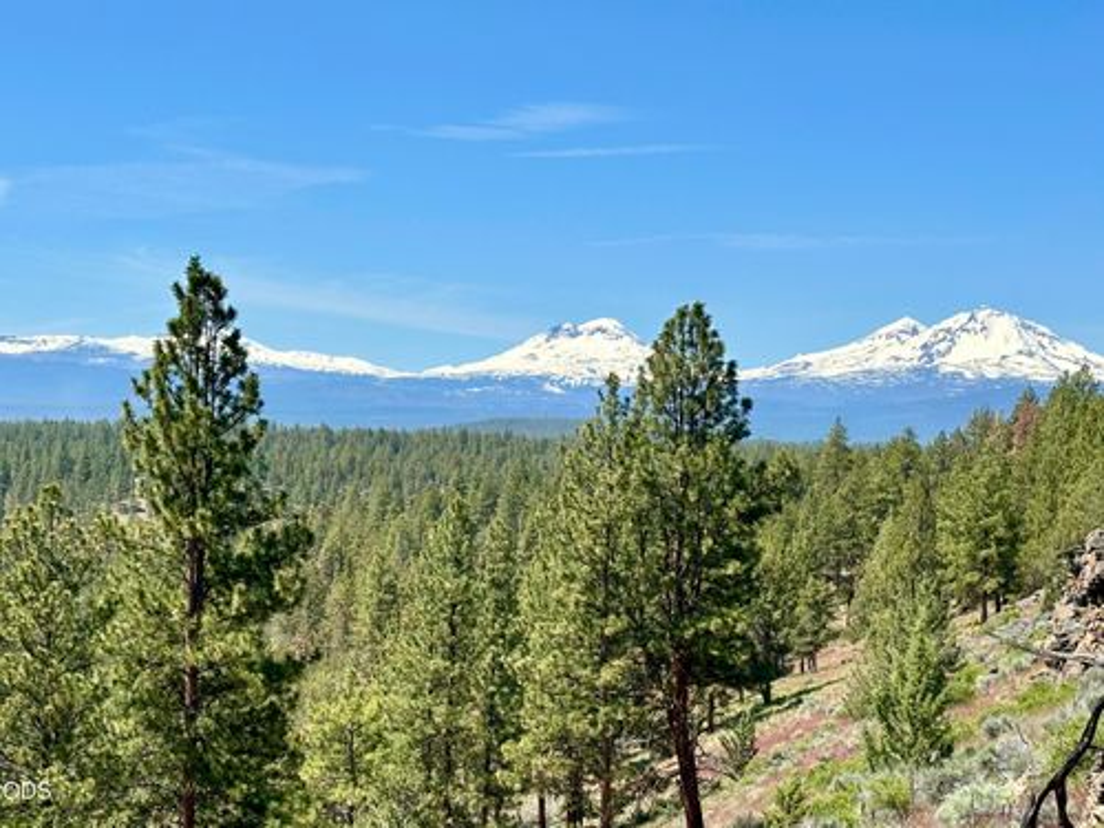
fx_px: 1531
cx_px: 552
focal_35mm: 48
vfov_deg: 30.3
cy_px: 414
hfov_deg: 39.7
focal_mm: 6.86
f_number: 1.78
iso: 64
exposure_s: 1/3257
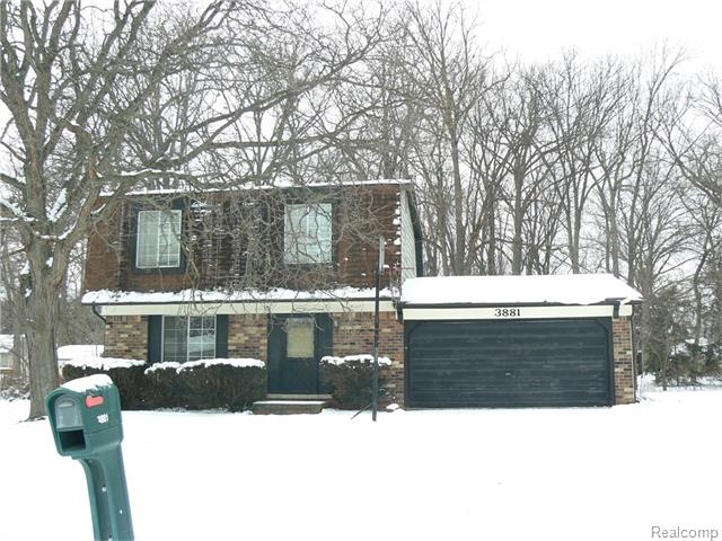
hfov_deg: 51.4
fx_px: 751
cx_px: 361
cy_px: 270
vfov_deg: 39.7
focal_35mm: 36
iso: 80
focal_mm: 6
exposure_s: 1/160
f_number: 5.6
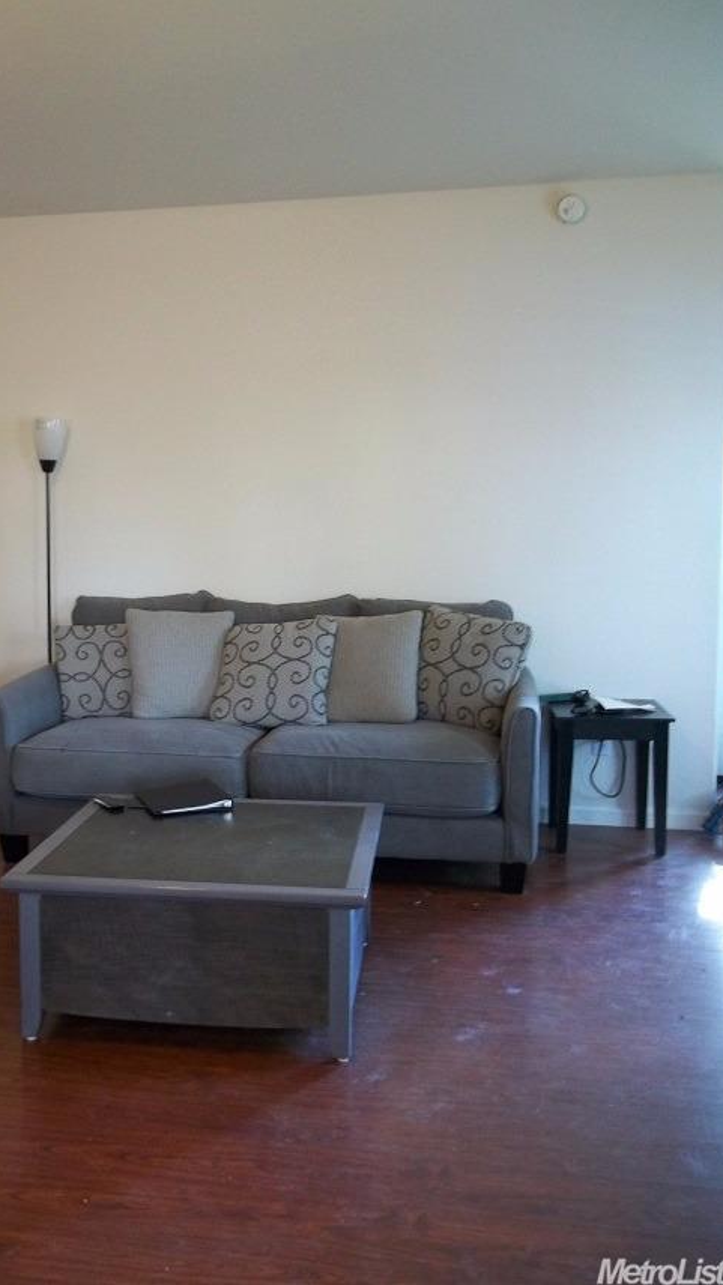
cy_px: 643
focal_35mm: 35
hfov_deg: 33.5
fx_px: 1193
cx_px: 263
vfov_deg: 56.6
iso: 160
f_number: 2.9
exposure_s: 1/8
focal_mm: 5.7
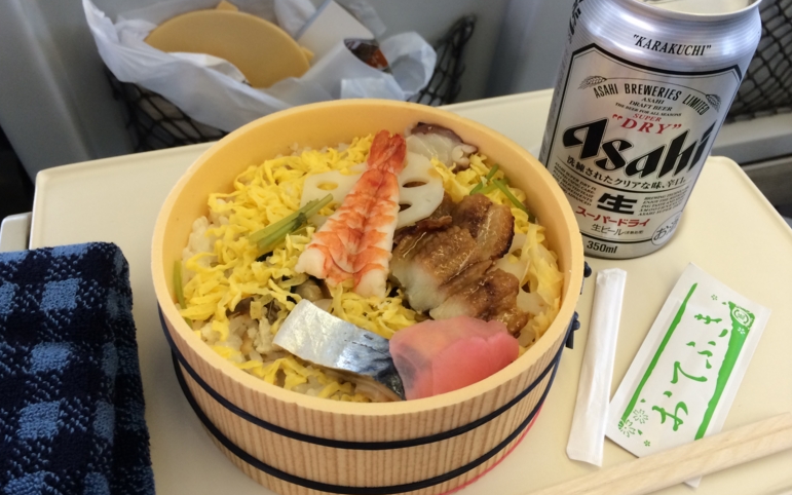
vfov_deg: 38.2
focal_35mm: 33
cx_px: 391
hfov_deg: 58.1
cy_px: 198
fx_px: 712
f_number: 2.2
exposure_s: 1/30
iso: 64
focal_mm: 4.12
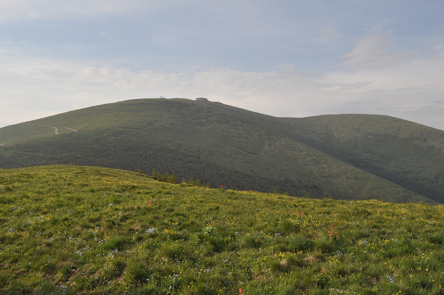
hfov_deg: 57.3
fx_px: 407
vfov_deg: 39.9
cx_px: 222
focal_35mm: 33
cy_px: 148
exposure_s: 1/200
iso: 200
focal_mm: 22
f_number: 11
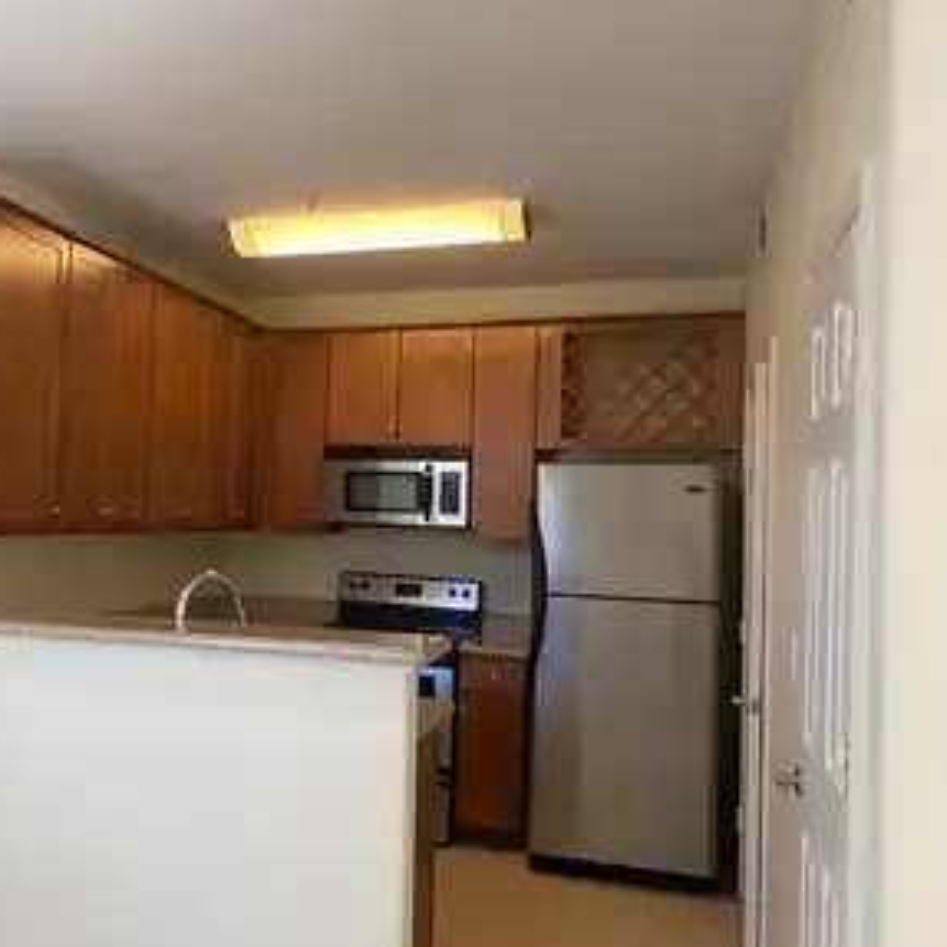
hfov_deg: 50.3
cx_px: 323
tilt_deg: +1.4
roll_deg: -0.3
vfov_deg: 51.1
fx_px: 990
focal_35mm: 32
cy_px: 488
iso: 100
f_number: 1.8
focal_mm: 4.25
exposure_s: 1/60
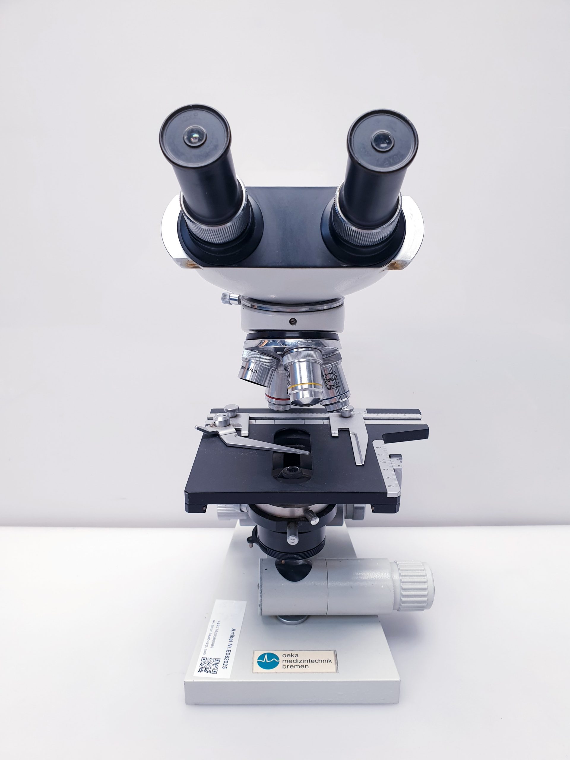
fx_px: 571
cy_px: 380
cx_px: 285
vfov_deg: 67.3
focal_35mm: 26
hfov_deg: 53.1
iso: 80
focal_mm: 4.3
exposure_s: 1/50
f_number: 2.4
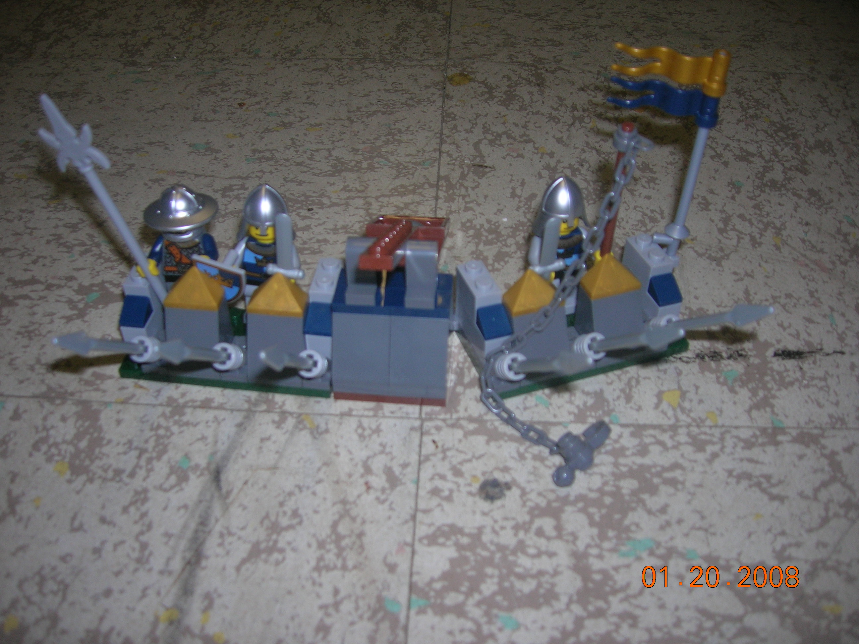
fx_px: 844
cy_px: 322
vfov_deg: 41.8
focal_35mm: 34
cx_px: 430
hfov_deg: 54.0
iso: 50
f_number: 2.9
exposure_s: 1/60.1
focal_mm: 5.7
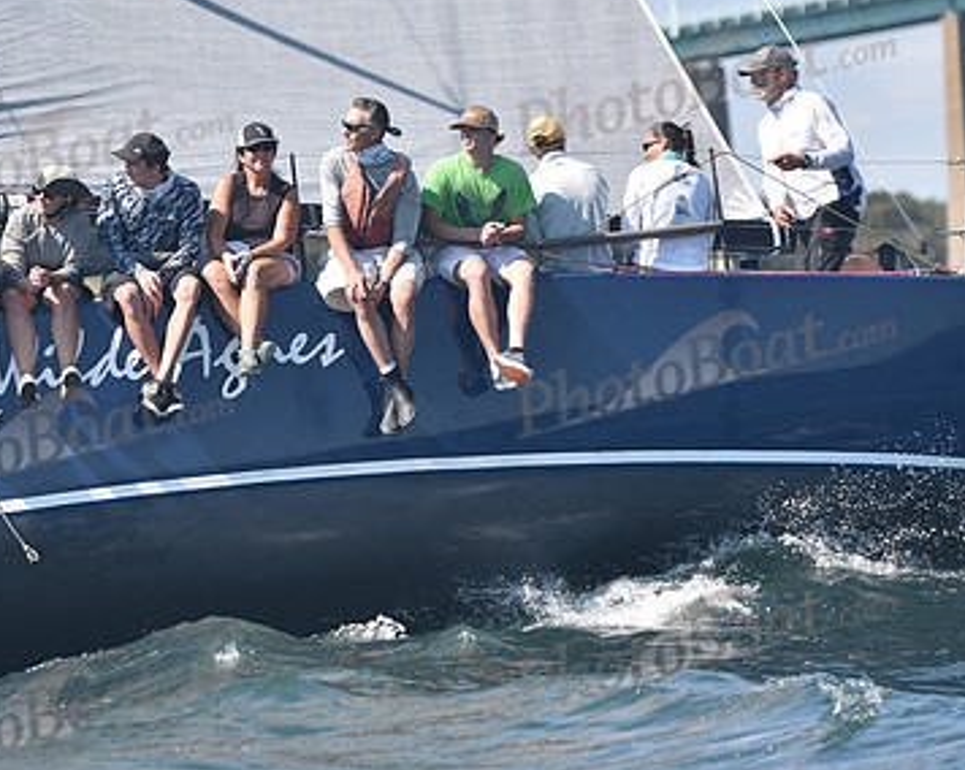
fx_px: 6333
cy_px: 264
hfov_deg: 8.7
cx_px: 377
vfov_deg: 7.0
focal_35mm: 222
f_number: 3.5
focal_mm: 145
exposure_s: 1/1000
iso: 250
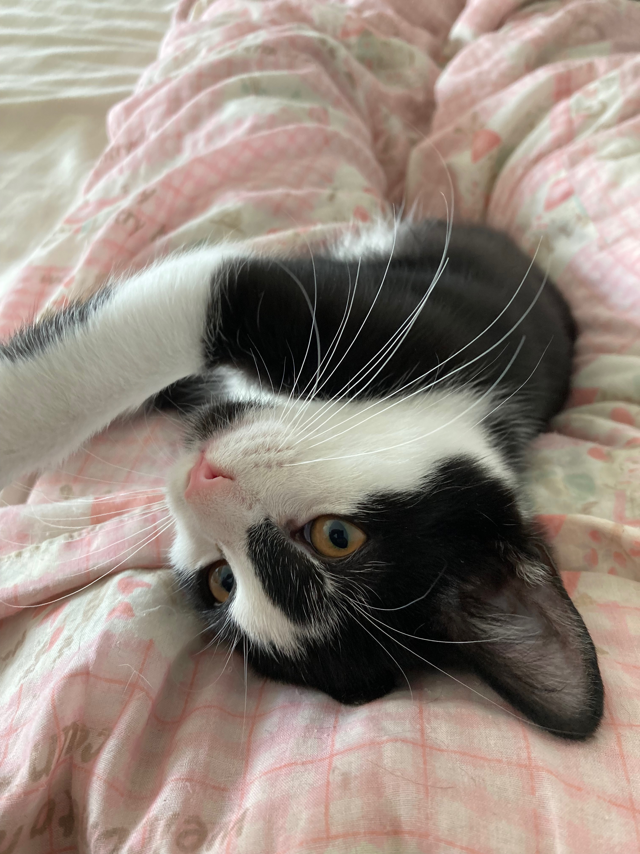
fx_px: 690
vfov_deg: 63.4
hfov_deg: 49.7
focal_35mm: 28
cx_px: 320
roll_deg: -8.5
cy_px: 427
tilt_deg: -42.6
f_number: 1.8
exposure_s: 1/60
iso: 100
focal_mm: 3.99
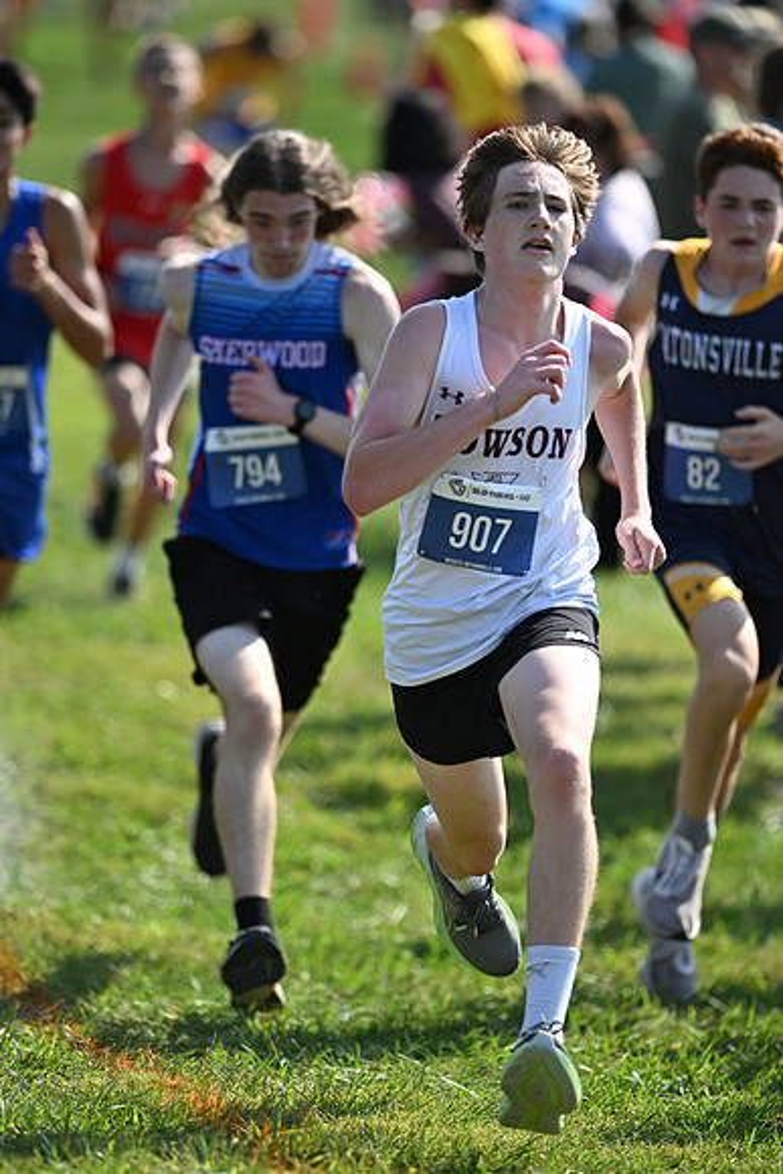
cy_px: 587
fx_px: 9781
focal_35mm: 300
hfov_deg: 4.6
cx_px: 392
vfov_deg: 6.9
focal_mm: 300
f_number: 2.8
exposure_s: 1/1600
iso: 180
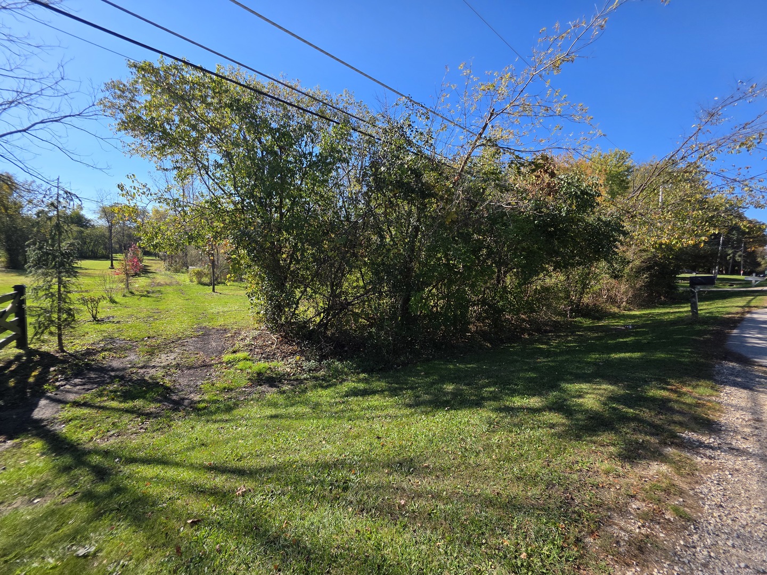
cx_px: 384
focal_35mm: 13
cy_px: 288
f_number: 1.9
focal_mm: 2.2
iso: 40
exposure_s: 1/1361
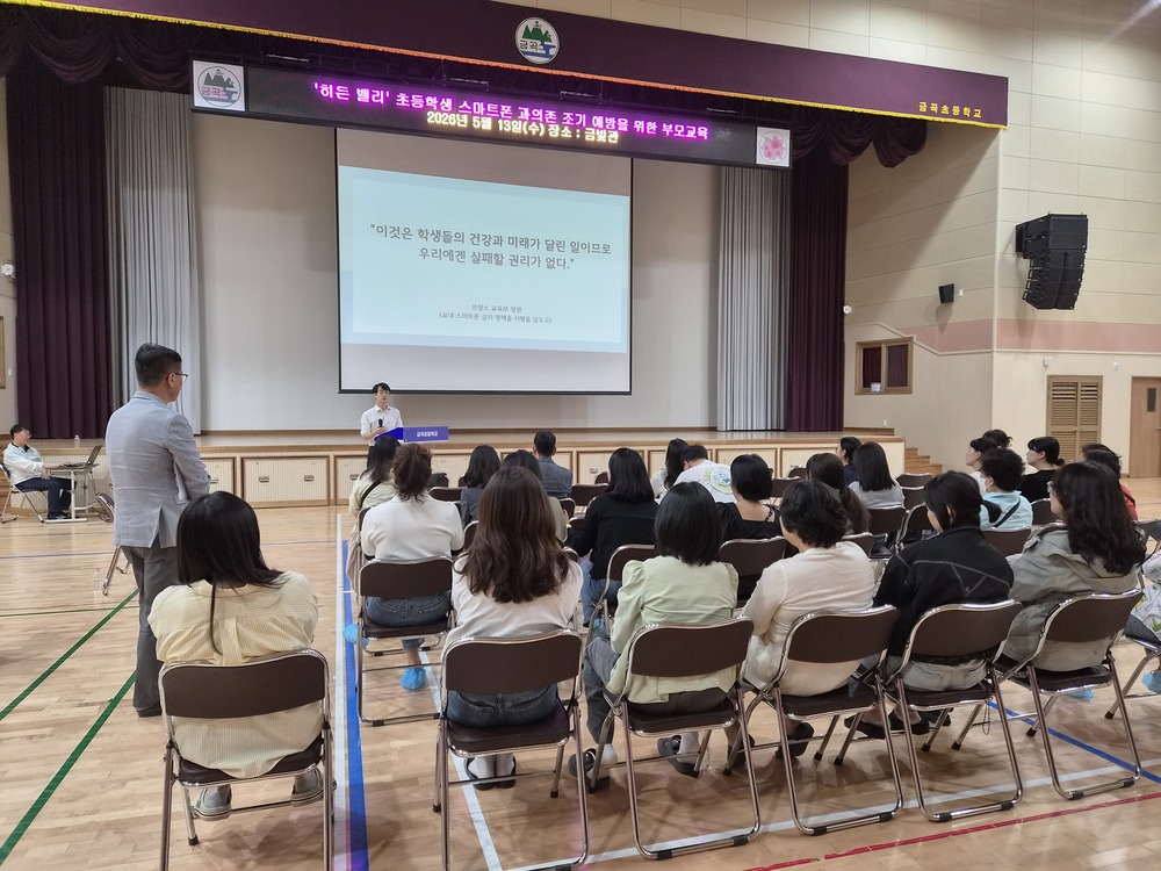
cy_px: 436
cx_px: 580
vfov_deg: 58.9
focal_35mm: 23
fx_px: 771
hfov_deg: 73.9
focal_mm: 5.4
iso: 250
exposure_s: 1/120
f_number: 1.8
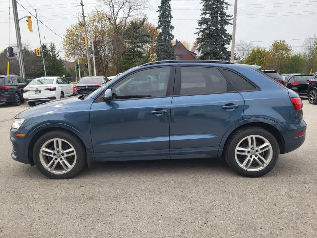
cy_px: 119
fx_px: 238
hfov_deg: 67.3
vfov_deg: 53.1
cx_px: 158
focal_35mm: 26
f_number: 1.8
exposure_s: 1/1437
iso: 40
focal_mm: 5.4
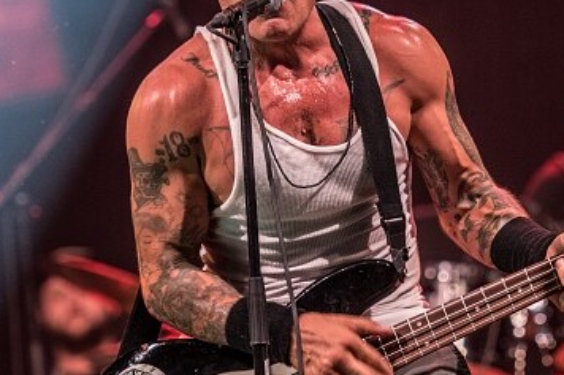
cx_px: 404
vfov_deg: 3.7
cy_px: 85
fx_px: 5744
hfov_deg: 5.6
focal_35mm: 367
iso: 1600
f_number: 2.8
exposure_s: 1/100
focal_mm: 145
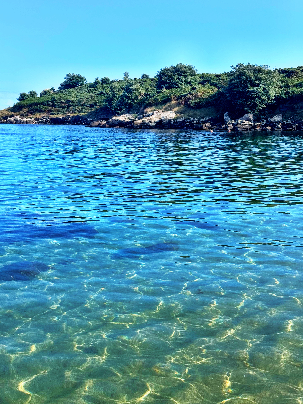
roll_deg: -0.1
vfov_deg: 38.9
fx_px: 572
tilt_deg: -7.5
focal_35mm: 49
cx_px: 154
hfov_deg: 29.7
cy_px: 200
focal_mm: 6.76
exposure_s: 1/3610
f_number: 1.78
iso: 64
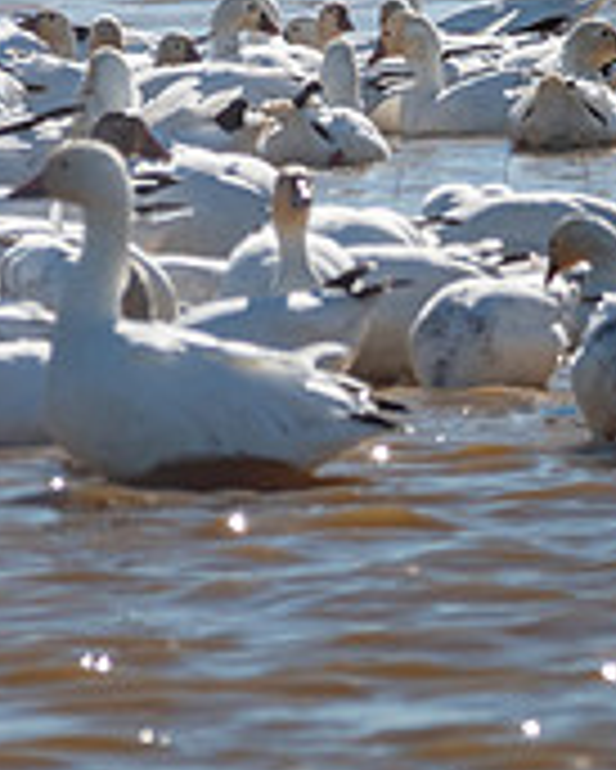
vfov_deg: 1.0
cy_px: 160
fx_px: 42805
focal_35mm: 1880
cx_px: 405
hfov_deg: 0.8
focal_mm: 216.73
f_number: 5
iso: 100
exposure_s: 1/1250
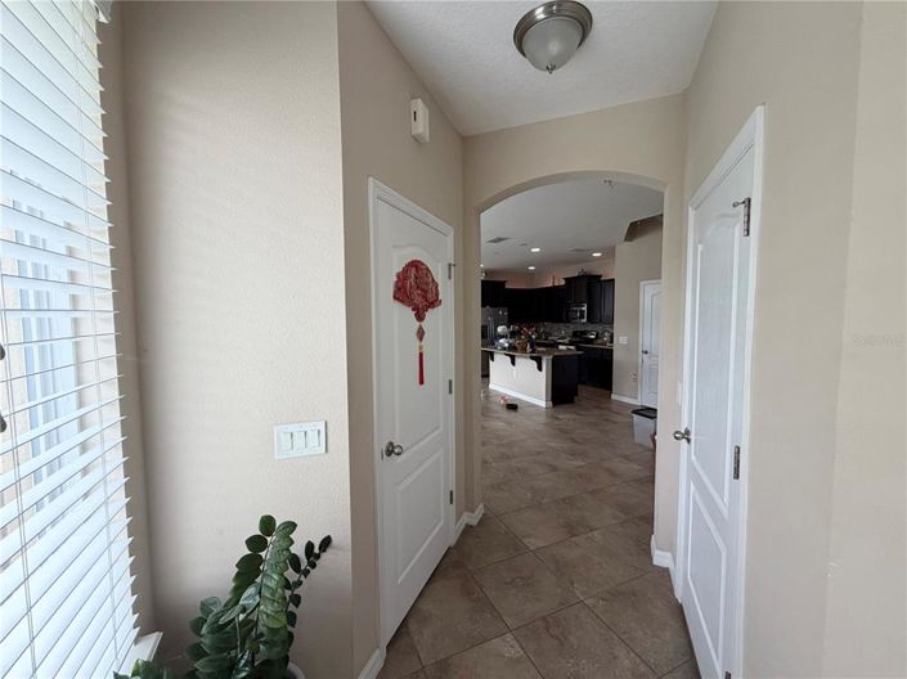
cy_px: 340
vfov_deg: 85.6
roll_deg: +0.8
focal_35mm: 14
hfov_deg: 102.1
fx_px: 367
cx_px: 454
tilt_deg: -3.2
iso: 125
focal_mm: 2.22
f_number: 2.2
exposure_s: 1/121
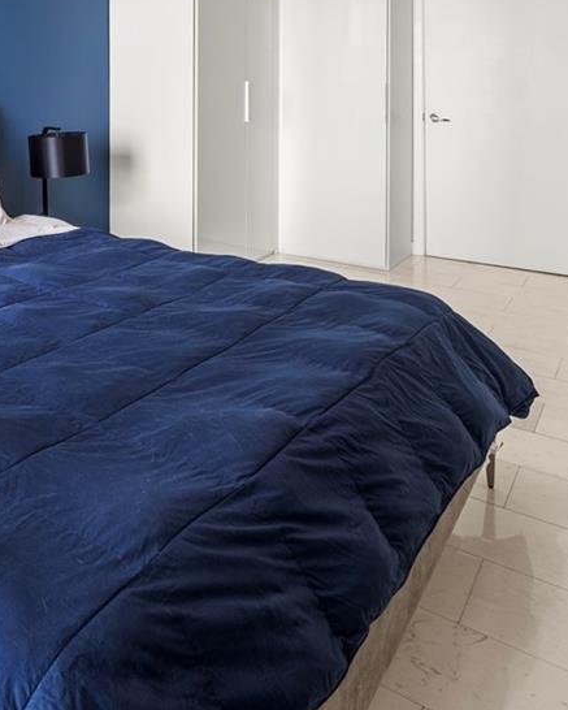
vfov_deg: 50.0
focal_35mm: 33
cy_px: 114
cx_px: 16
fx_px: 693
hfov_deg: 39.8
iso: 320
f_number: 8
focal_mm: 12
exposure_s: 1/60
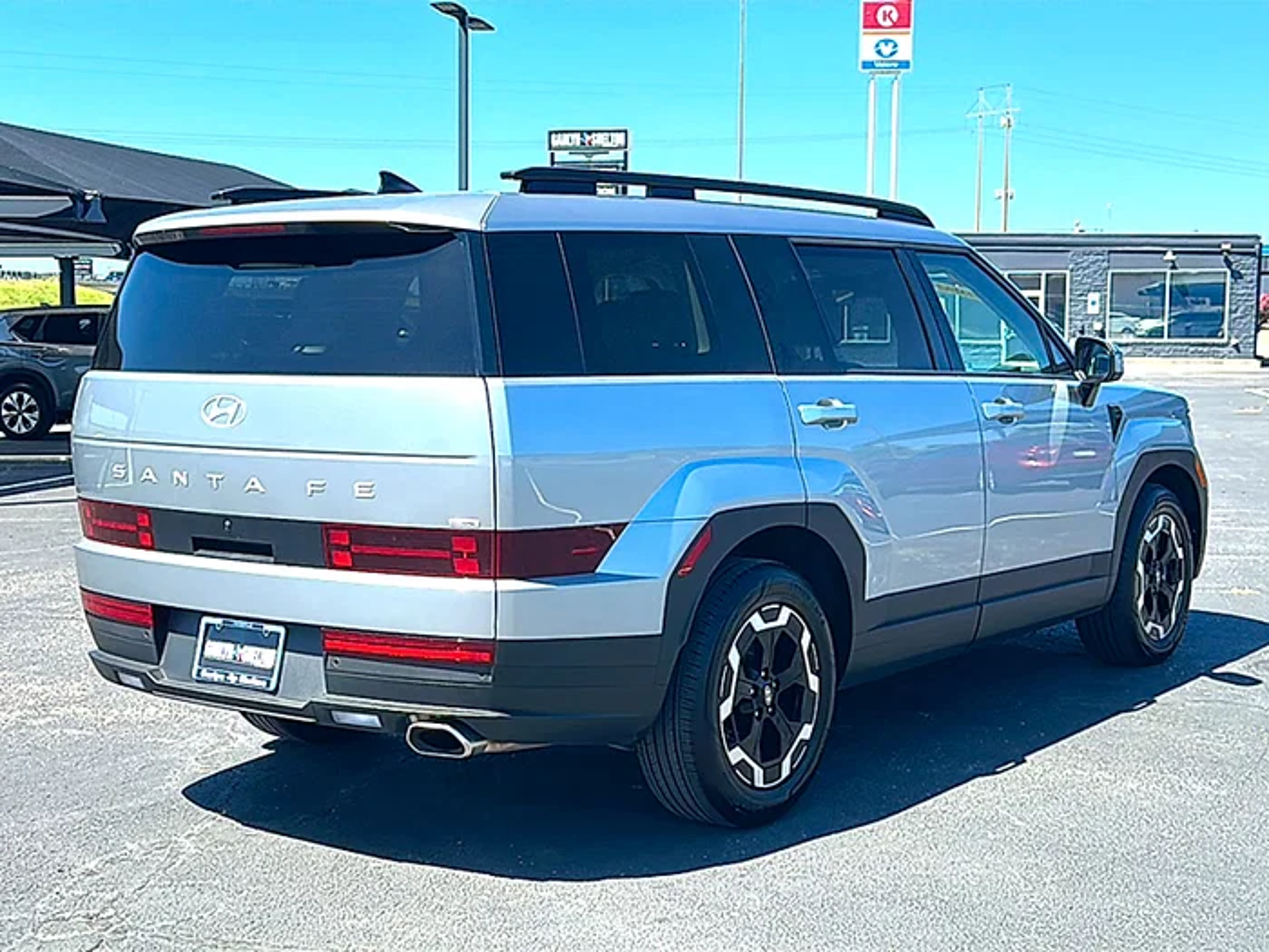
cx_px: 634
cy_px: 476
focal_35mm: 39
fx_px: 1430
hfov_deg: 47.9
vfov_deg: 36.8
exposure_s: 1/2364
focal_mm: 6.86
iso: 80
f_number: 1.78
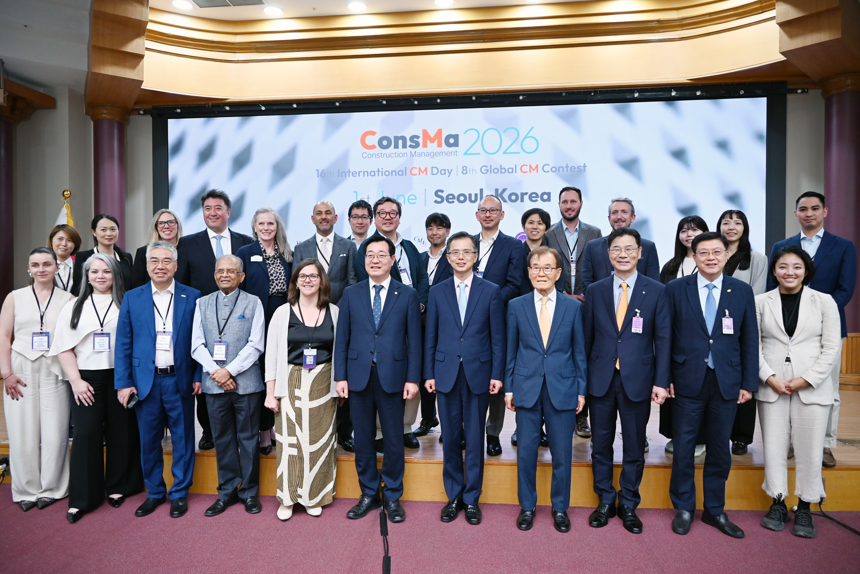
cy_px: 287
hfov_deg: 73.7
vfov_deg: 53.2
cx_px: 430
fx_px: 574
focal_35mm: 24
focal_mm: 24
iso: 900
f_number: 4
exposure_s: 1/125
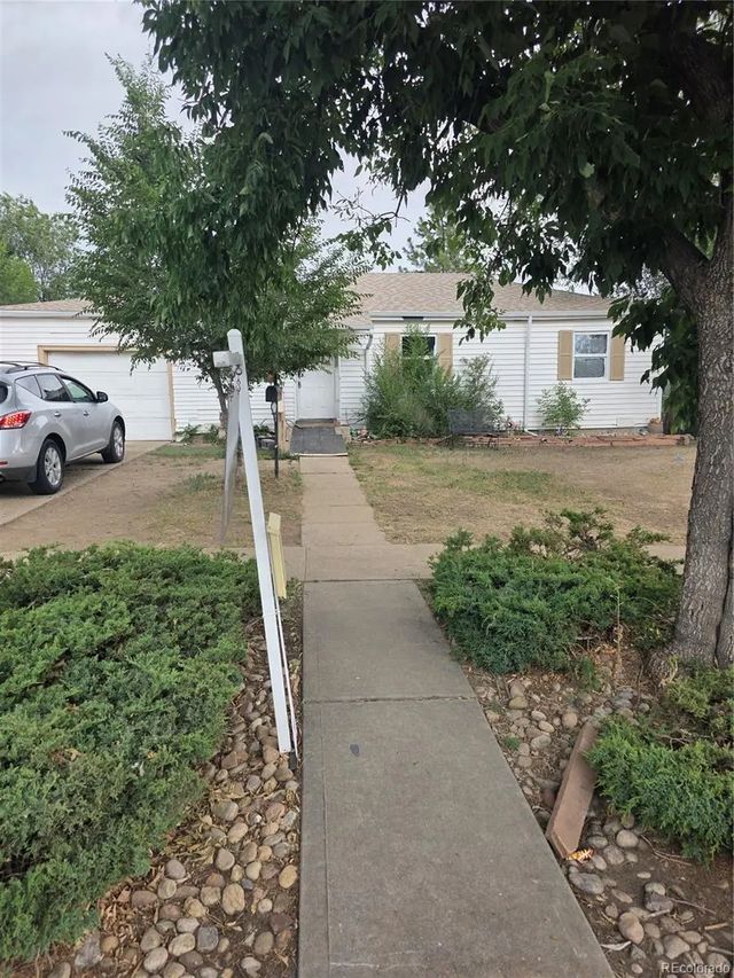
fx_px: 650
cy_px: 489
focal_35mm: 23
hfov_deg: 58.9
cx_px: 367
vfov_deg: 73.9
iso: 32
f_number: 1.7
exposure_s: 1/180
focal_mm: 6.3
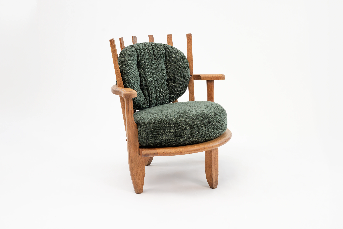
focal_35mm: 50
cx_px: 172
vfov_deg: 27.0
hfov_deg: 39.6
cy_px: 114
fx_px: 476
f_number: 9
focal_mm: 50
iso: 250
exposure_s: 1/50
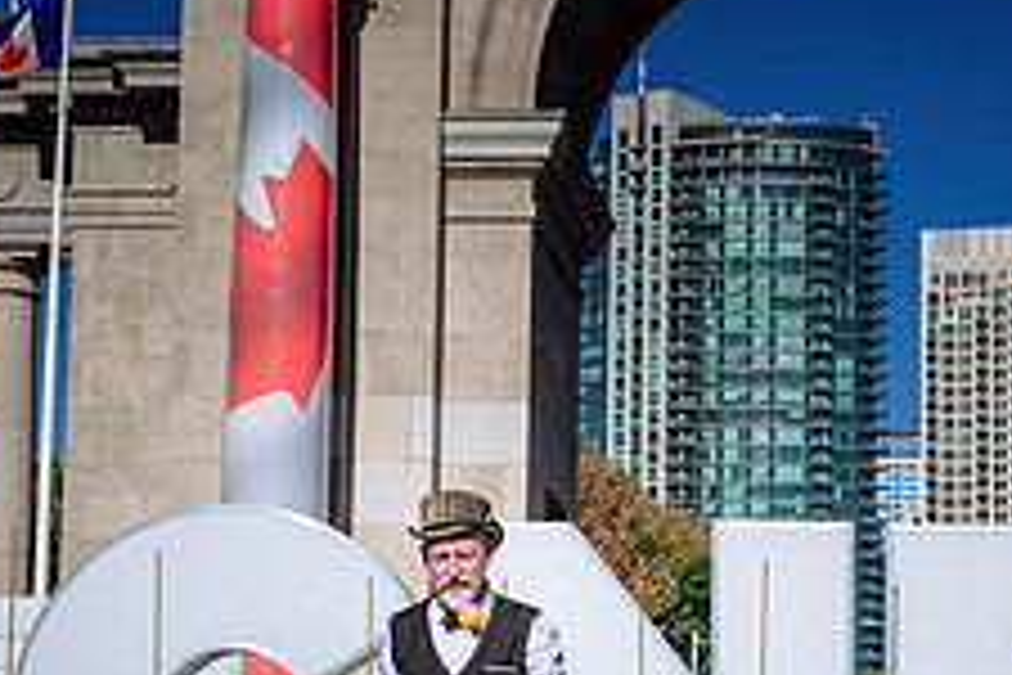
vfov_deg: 13.3
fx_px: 2895
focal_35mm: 103
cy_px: 379
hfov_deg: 19.7
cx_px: 706
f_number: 6.3
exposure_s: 1/400
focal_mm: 38
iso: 64
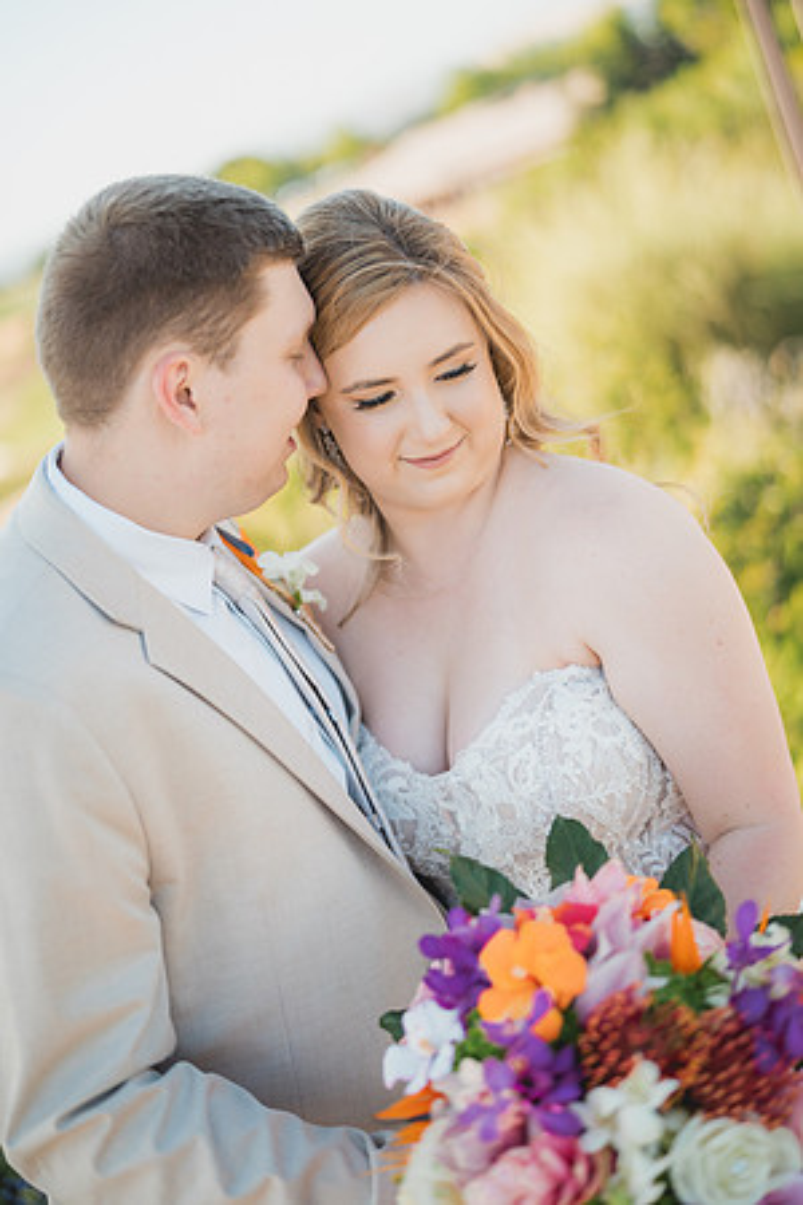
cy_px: 602
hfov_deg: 27.0
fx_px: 1673
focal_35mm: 50
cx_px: 402
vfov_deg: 39.6
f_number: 1.4
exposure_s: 1/1600
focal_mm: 50
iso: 125
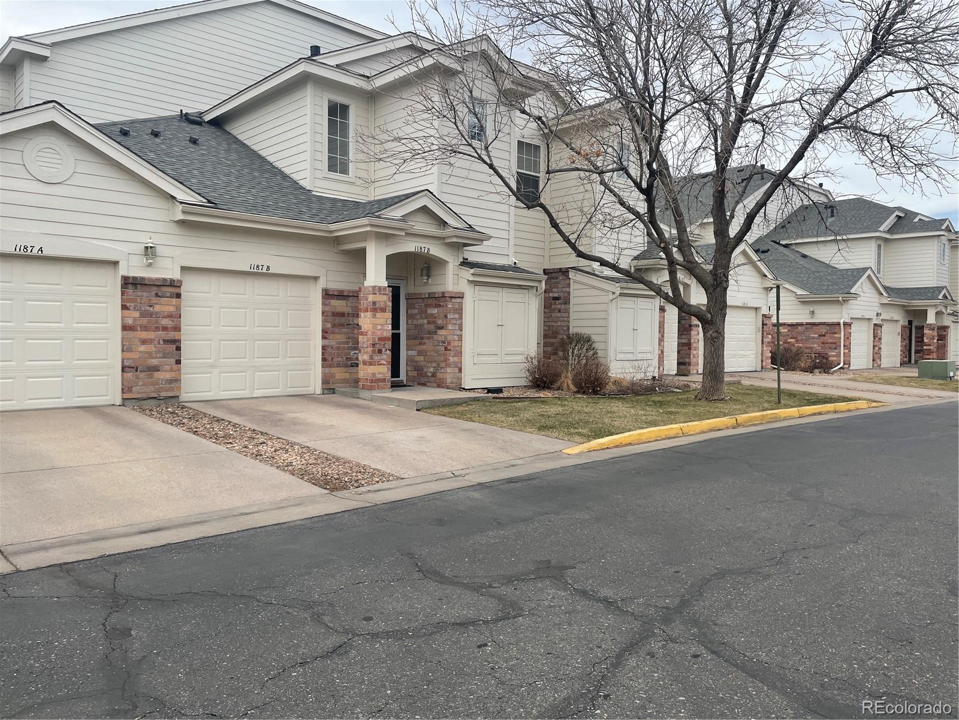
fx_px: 720
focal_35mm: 26
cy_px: 360
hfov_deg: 67.3
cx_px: 480
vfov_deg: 53.1
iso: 32
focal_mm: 4.2
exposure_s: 1/2506
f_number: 1.6
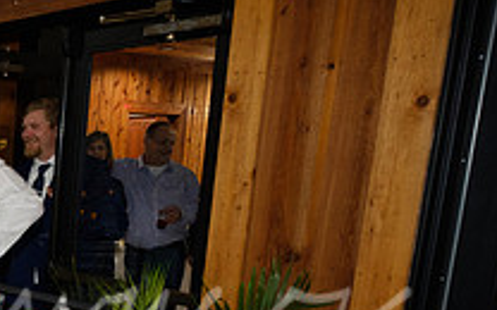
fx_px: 731
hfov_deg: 29.7
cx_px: -158
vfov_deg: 23.0
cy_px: 309
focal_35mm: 54
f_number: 4
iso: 1600
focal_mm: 12.6
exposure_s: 1/40
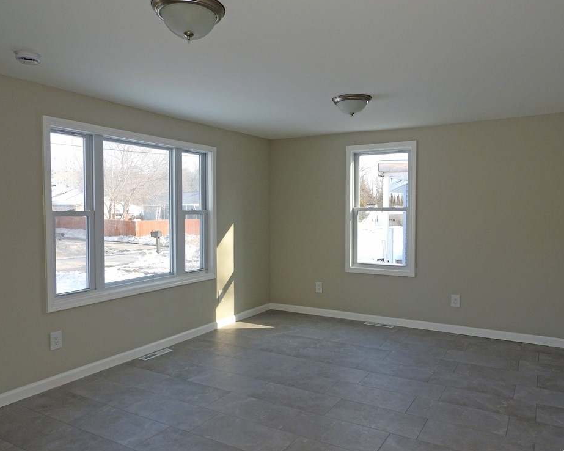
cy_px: 229
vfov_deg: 54.9
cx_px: 291
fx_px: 434
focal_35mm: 26
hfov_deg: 66.0
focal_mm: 4.3
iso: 100
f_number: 3.3
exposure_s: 1/200
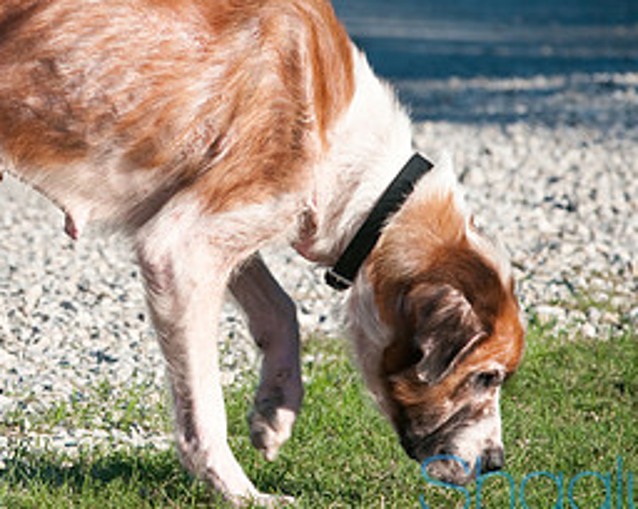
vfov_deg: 2.4
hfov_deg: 3.0
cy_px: 133
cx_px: 95
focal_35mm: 638
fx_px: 12029
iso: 200
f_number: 9
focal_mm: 200
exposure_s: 1/320
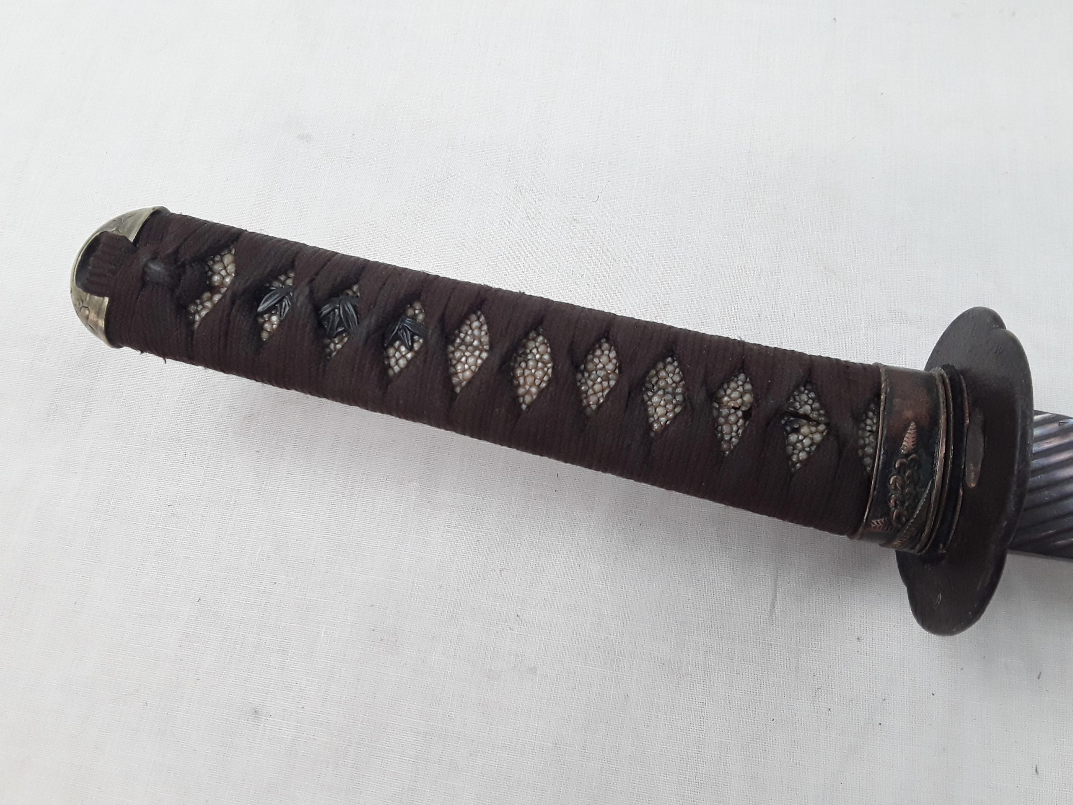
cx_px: 536
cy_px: 402
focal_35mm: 27
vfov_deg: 51.4
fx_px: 837
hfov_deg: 65.3
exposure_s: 1/100
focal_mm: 2.91
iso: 80
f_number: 1.9
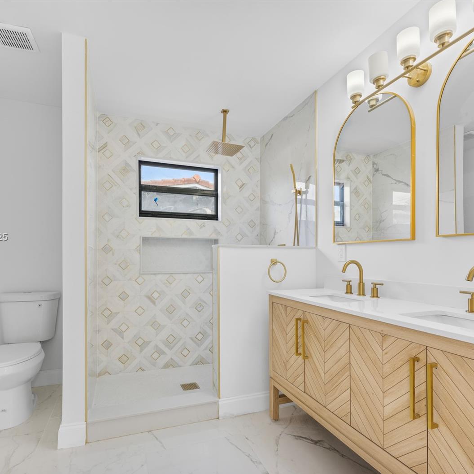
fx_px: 279
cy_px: 238
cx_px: 223
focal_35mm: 18
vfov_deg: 80.7
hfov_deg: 80.6
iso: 64
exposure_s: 1/1.25
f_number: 8
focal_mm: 14
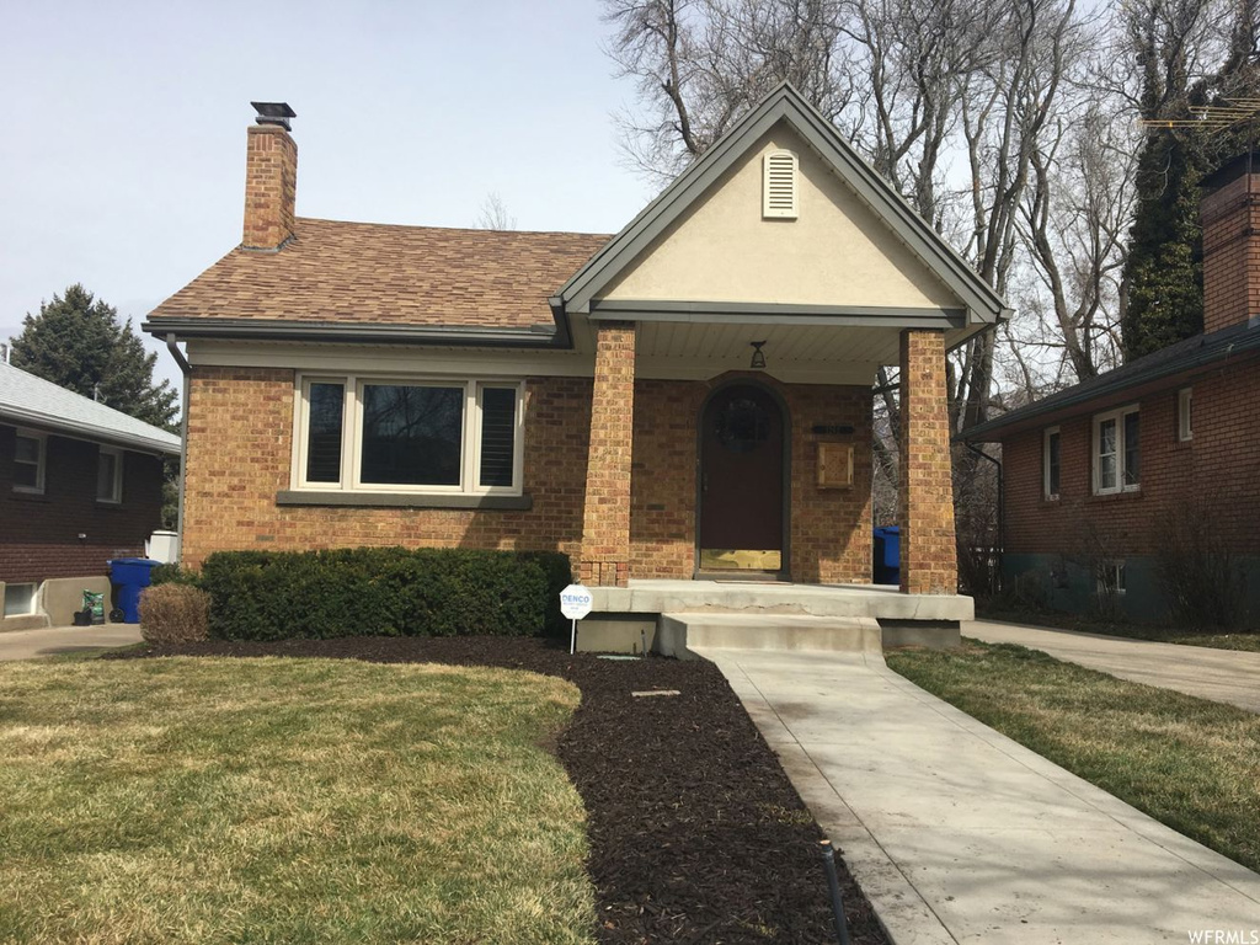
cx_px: 630
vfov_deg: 48.2
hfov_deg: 61.7
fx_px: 1056
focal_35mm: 29
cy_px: 472
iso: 25
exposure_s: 1/2262
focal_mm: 4.15
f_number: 2.2
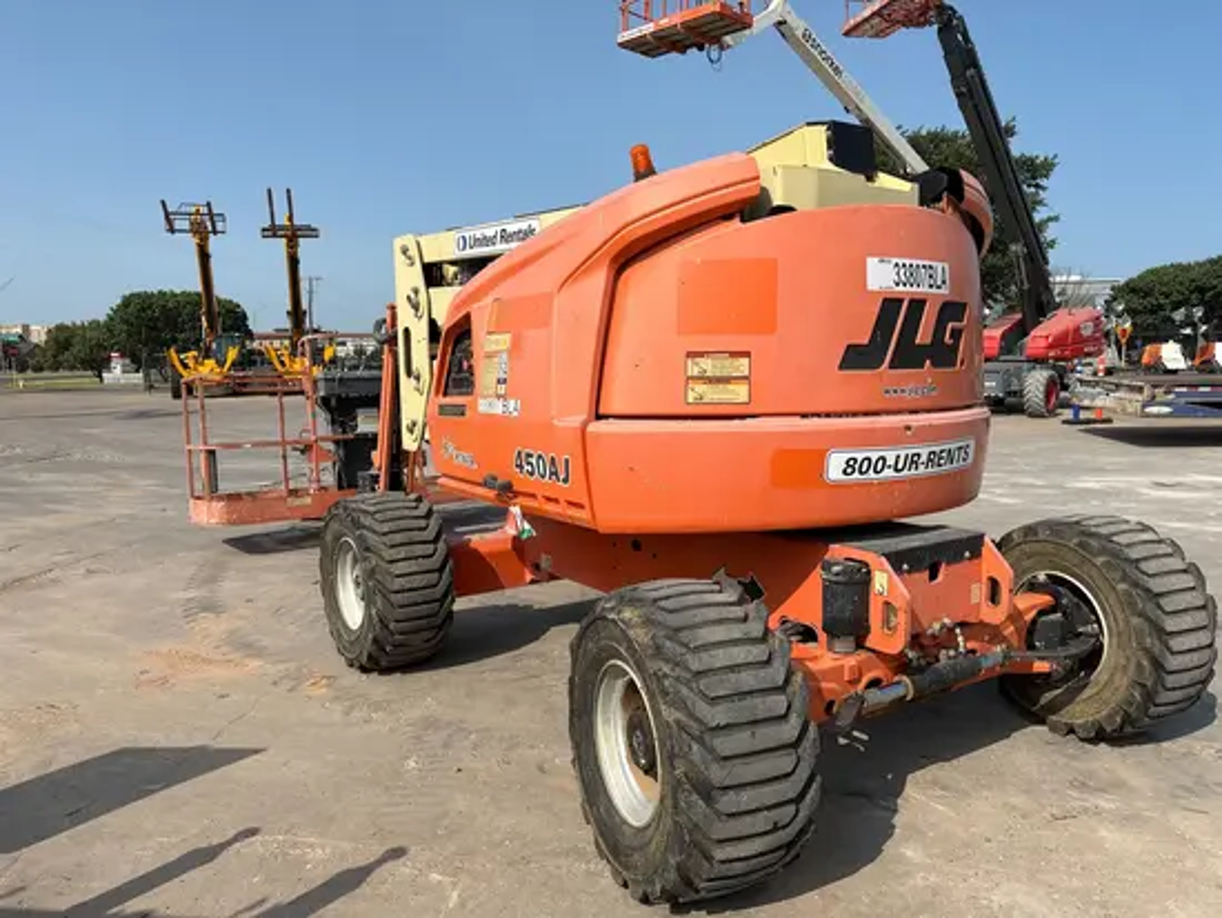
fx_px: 918
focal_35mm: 26
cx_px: 611
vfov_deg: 53.1
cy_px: 459
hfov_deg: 67.3
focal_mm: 5.96
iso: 50
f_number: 1.6
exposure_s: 1/3937
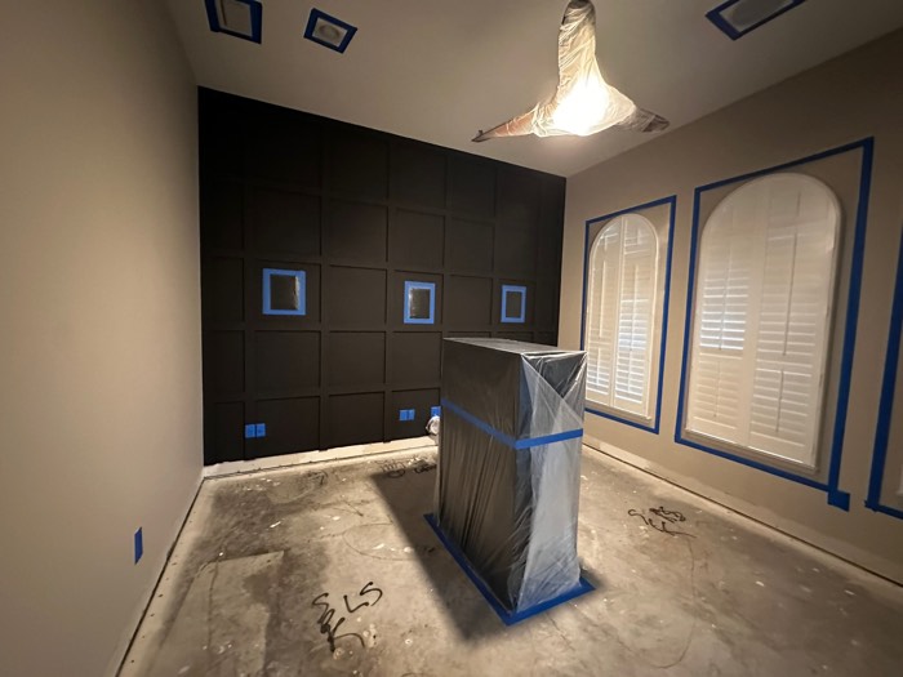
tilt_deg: -4.1
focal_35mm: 14
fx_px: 365
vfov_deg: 85.7
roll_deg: -1.1
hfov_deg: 102.1
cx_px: 452
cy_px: 338
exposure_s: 1/30
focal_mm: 2.22
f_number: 2.2
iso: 1250
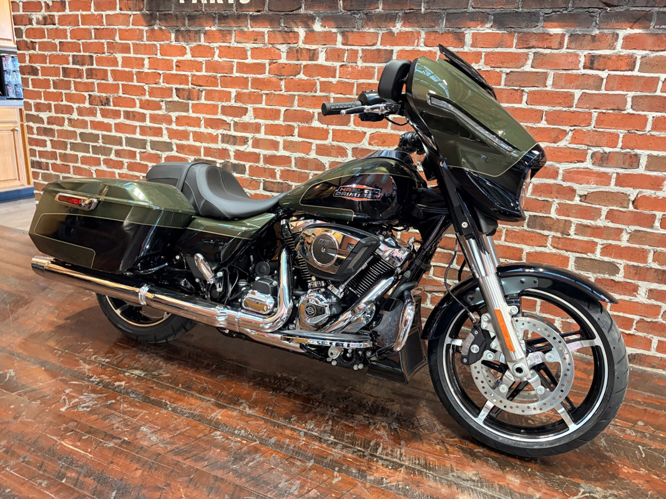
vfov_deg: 53.1
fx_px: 500
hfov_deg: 67.3
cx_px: 333
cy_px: 250
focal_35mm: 26
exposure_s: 1/60
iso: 500
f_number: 1.6
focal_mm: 5.96
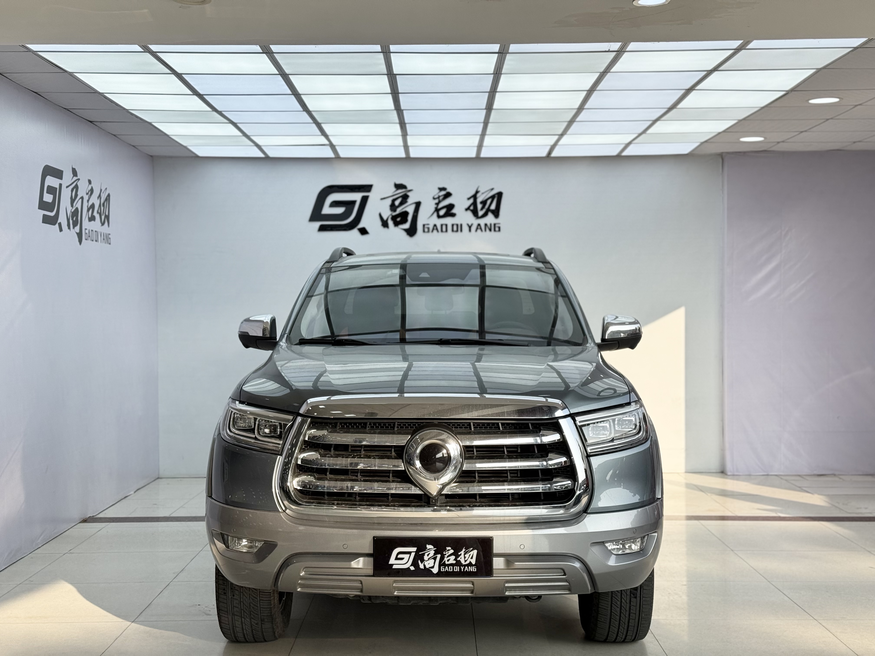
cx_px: 438
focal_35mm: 48
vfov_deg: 30.3
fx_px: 1213
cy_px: 328
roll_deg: +1.1
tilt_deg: -0.6
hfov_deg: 39.7
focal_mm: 6.76
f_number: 1.78
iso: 64
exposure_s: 1/1923
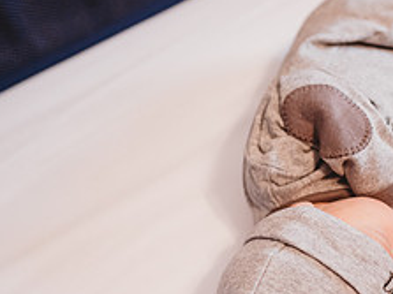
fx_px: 681
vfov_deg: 24.0
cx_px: 398
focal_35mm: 60
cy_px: 233
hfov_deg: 29.9
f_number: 2.2
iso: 800
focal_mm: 24
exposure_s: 1/160
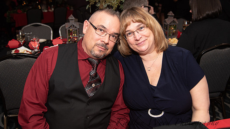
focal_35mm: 37
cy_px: 61
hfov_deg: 54.0
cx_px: 116
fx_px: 226
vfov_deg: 32.0
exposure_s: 1/200
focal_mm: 35
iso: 800
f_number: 4
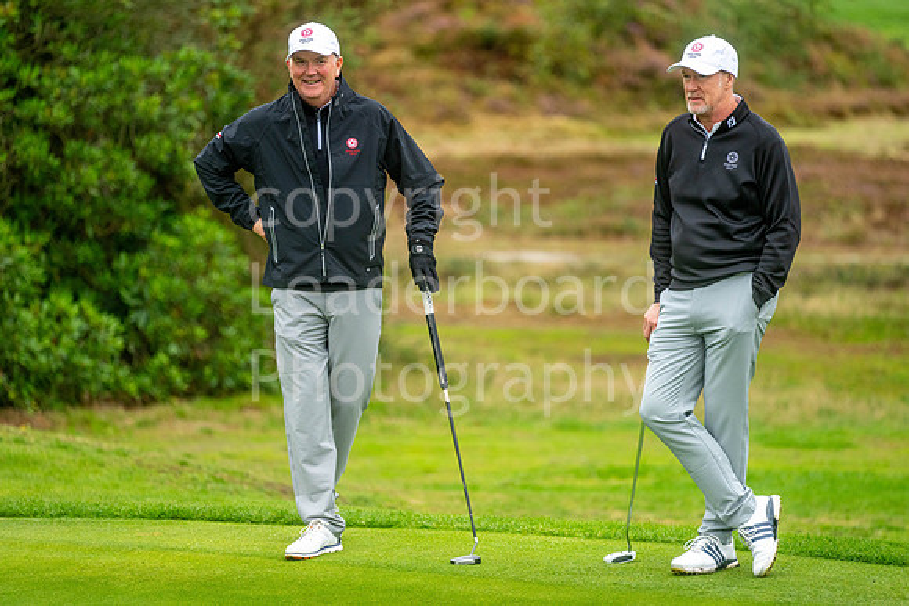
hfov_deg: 6.9
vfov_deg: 4.6
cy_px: 303
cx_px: 454
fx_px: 7576
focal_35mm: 300
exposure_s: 1/1250
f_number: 4
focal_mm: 300
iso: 800
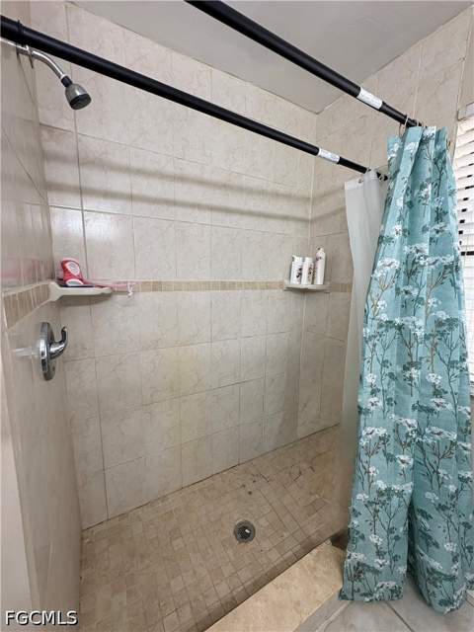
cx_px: 237
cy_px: 316
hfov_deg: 85.7
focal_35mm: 14
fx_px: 256
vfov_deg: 102.1
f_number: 2.2
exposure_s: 1/120
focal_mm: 2.22
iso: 200
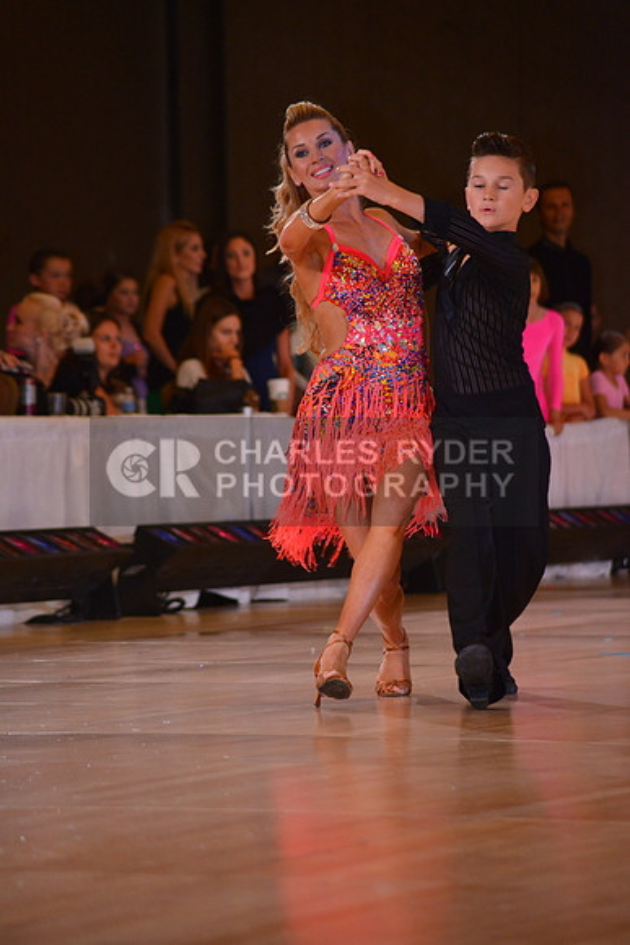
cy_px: 472
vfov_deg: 10.3
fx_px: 5246
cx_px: 315
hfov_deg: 6.9
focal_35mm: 200
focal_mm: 200
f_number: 5.6
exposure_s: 1/250
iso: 2000
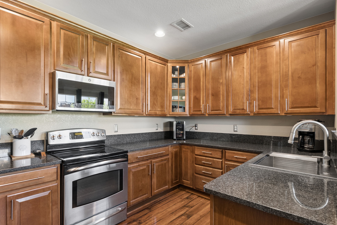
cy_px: 118
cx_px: 162
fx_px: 168
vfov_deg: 67.3
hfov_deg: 90.0
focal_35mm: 18
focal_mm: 17
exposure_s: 1/13
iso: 640
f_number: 8
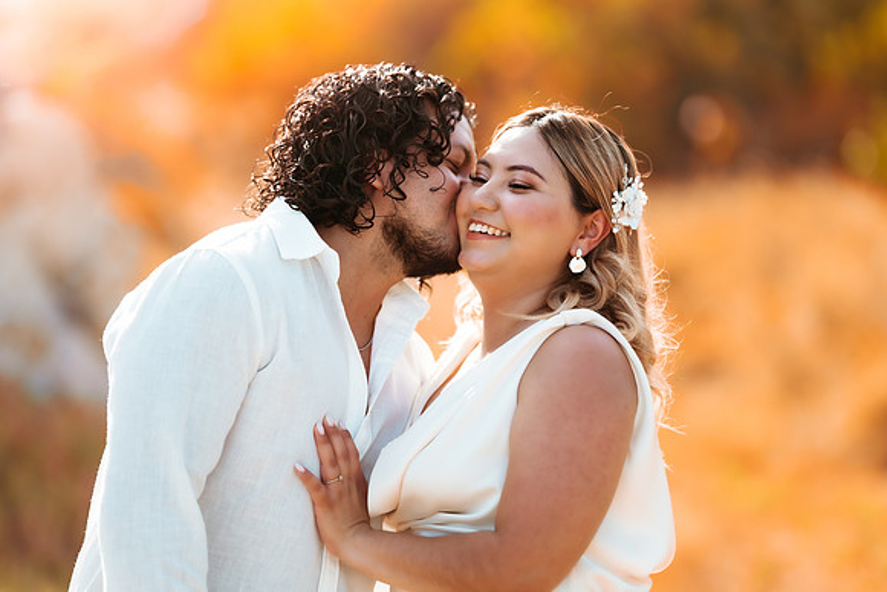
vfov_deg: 10.2
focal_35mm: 135
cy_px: 296
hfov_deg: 15.2
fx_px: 3327
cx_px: 444
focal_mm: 135
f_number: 1.8
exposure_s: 1/1250
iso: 100
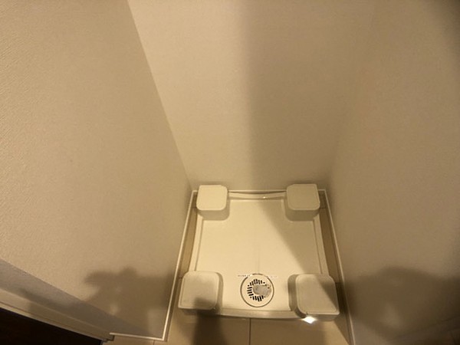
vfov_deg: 49.7
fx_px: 372
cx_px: 230
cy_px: 172
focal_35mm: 28
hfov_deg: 63.4
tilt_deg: -46.2
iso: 40
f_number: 1.8
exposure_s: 1/17
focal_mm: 3.99
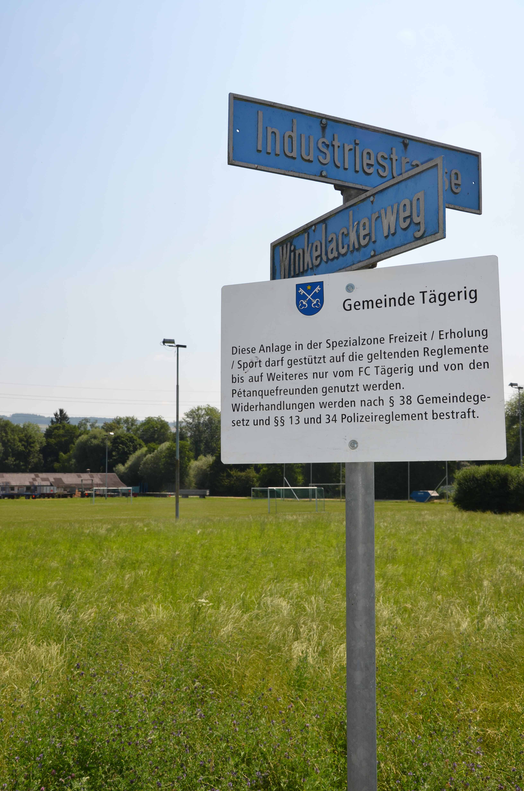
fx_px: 724
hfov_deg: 39.8
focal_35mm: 33
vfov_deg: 57.3
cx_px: 262
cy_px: 396
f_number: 9
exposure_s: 1/250
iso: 100
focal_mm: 22
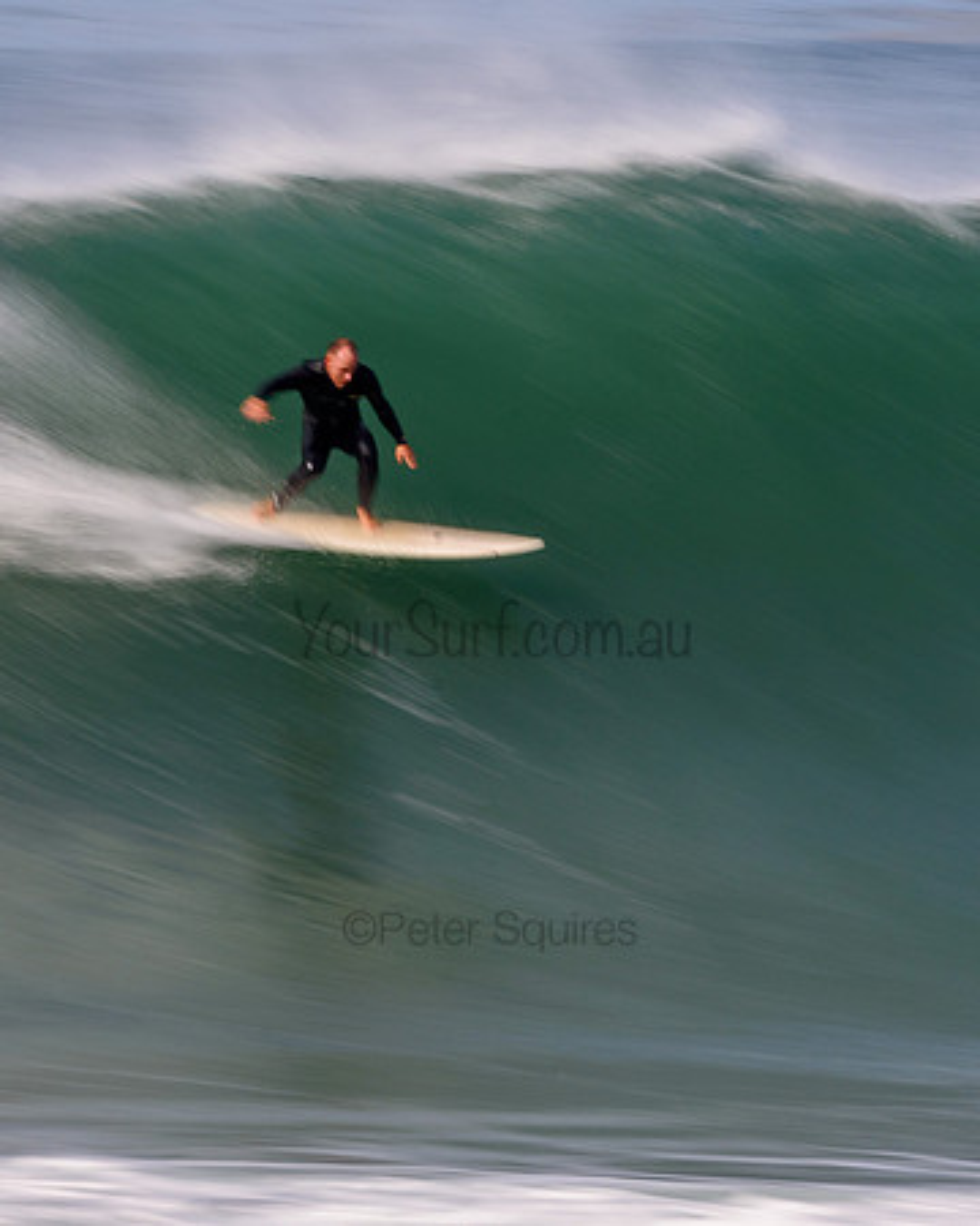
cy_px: 616
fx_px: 35686
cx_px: 577
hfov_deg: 1.6
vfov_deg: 2.0
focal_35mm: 984
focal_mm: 400
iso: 100
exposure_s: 1/20
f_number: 18
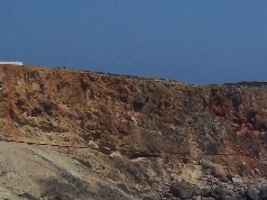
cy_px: 161
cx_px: 443
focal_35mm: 256
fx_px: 1973
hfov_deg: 7.6
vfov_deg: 5.8
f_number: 6.7
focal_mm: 16
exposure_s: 1/1000
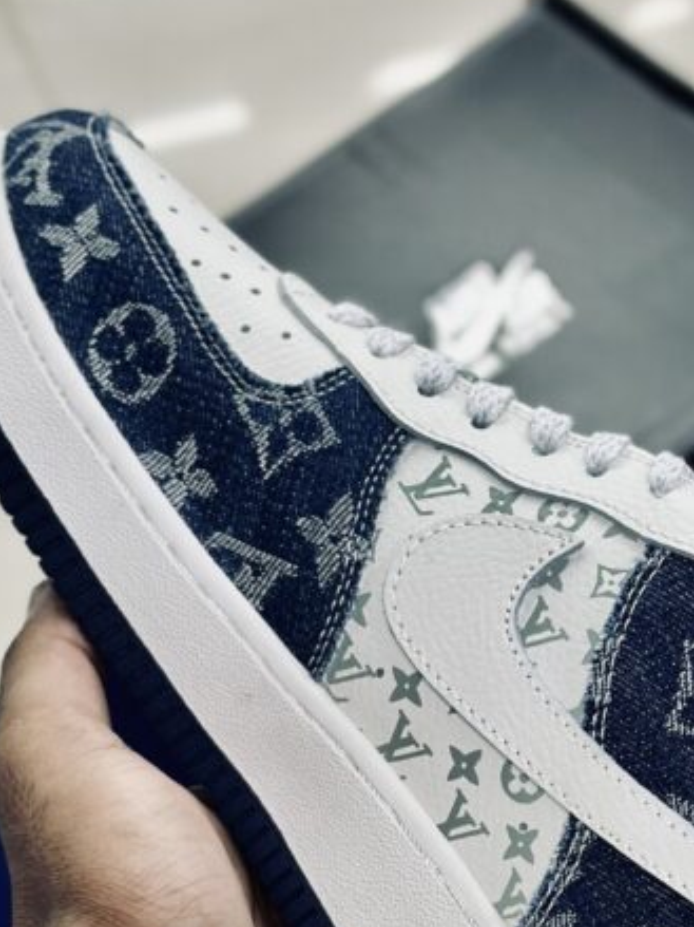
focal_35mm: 102
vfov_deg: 19.1
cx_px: 494
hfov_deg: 14.5
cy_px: 721
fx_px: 2728
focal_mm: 6.86
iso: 64
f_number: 1.78
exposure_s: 1/109
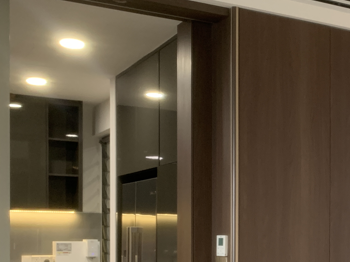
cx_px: 417
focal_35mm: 69
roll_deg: -0.9
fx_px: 698
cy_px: 248
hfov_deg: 25.4
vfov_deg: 20.8
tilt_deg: +0.7
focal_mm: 4.25
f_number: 1.8
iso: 125
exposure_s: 1/60
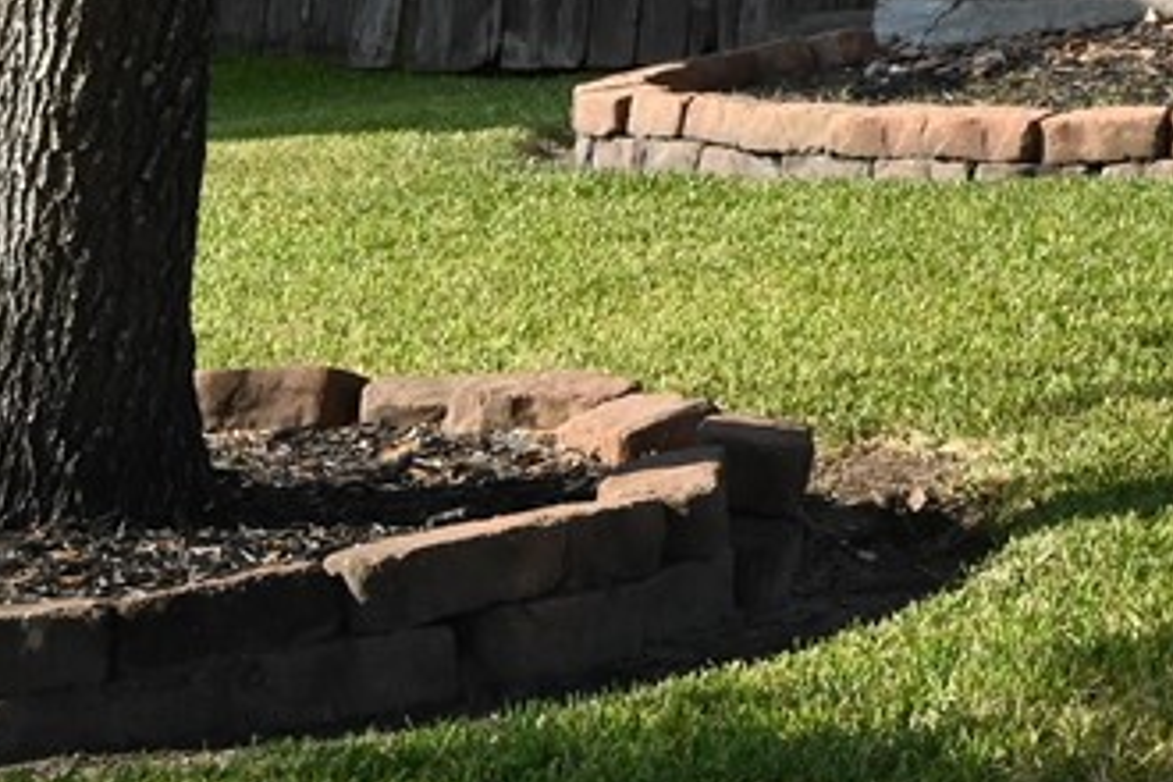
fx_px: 5148
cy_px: -1152
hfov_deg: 10.3
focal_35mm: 158
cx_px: 3220
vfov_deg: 8.0
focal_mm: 24
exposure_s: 1/250
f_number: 14
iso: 500
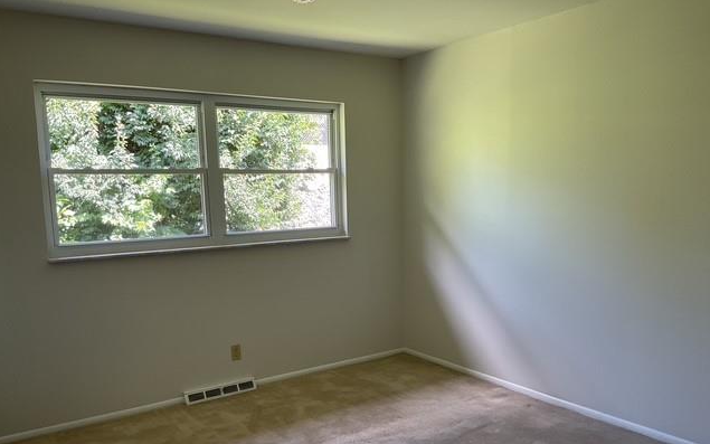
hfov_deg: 61.2
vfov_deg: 40.4
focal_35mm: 31
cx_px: 353
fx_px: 600
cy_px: 266
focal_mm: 3
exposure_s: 1/60
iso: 32
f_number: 1.8
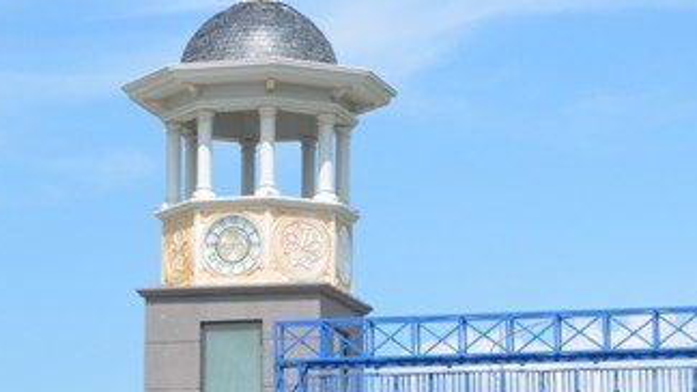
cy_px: 220
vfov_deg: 8.7
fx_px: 2587
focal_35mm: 140
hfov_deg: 15.2
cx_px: 117
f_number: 8
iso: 100
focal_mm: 26
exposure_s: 1/250
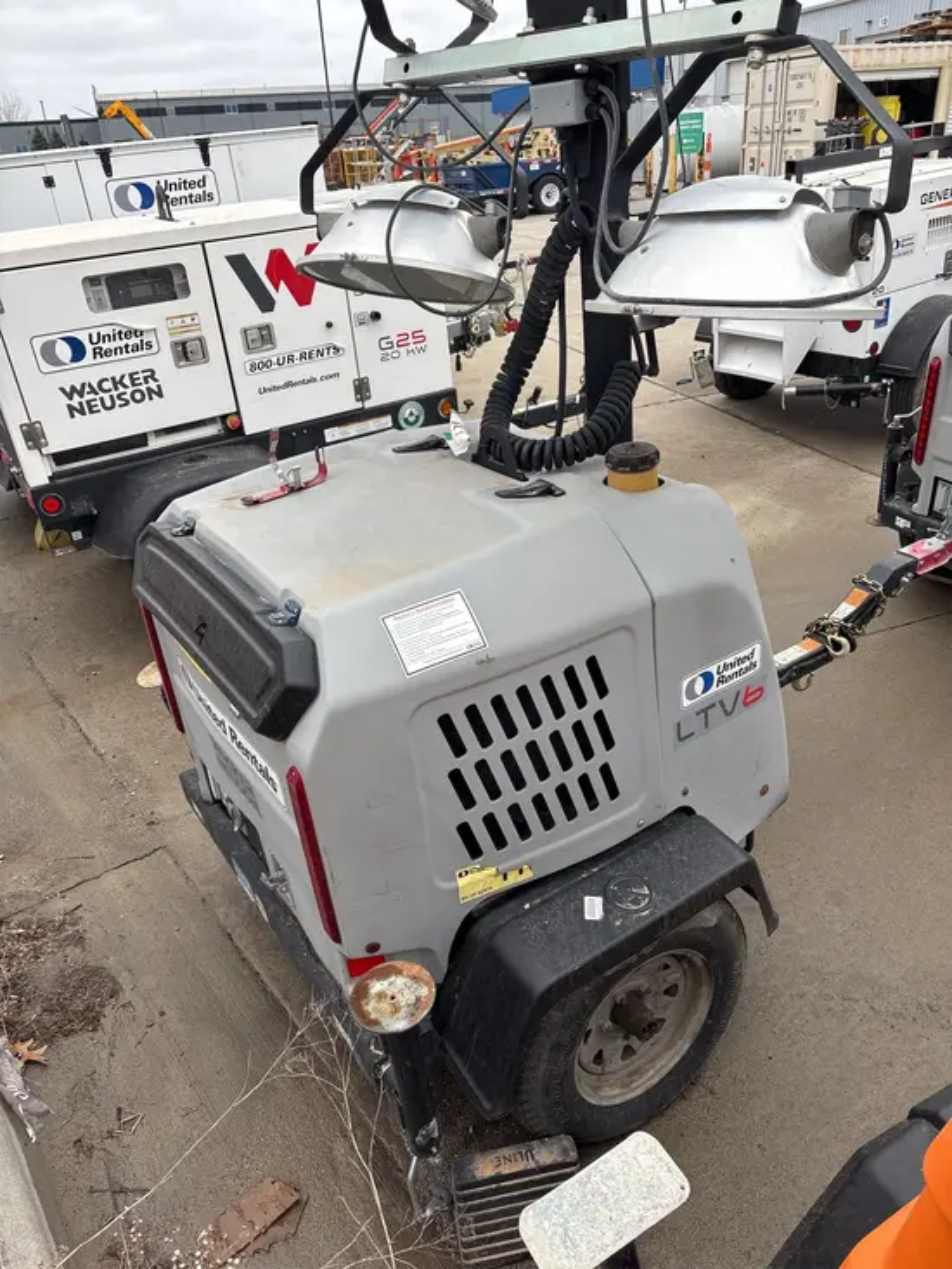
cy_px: 634
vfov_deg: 67.3
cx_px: 476
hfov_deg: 53.1
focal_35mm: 26
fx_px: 953
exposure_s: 1/531
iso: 50
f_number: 1.6
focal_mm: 5.96
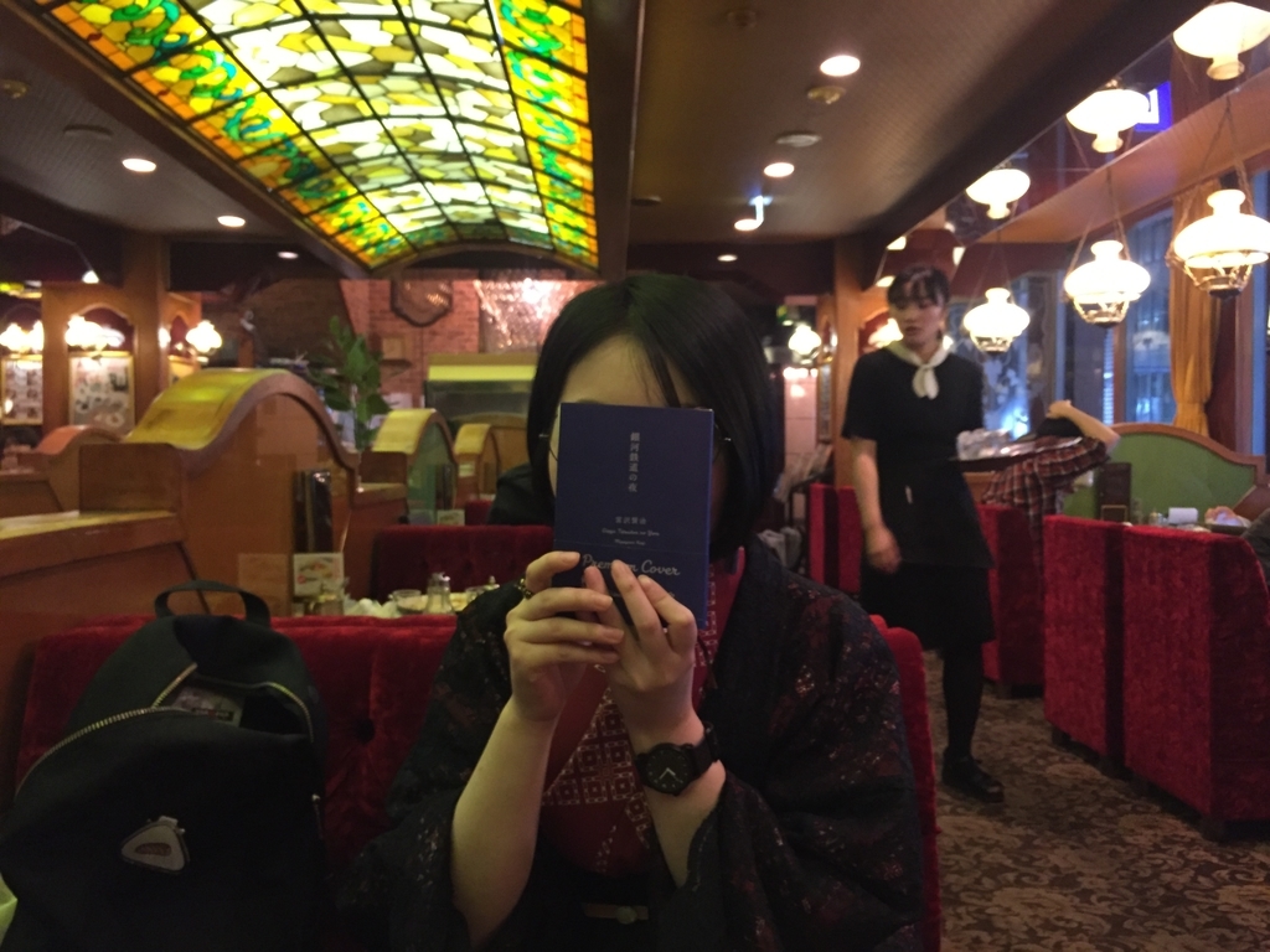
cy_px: 476
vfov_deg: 48.2
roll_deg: -0.4
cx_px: 635
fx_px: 1064
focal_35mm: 29
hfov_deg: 61.7
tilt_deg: -0.9
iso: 250
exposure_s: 1/24
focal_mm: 4.15
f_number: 2.2
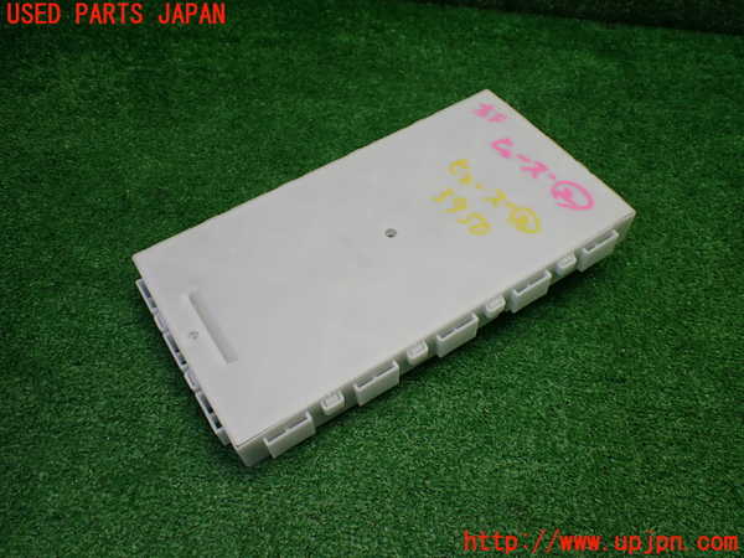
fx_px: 645
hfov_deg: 60.0
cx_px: 372
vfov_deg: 46.8
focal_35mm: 30
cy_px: 279
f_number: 2.3
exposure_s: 1/125
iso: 160
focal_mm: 5.4
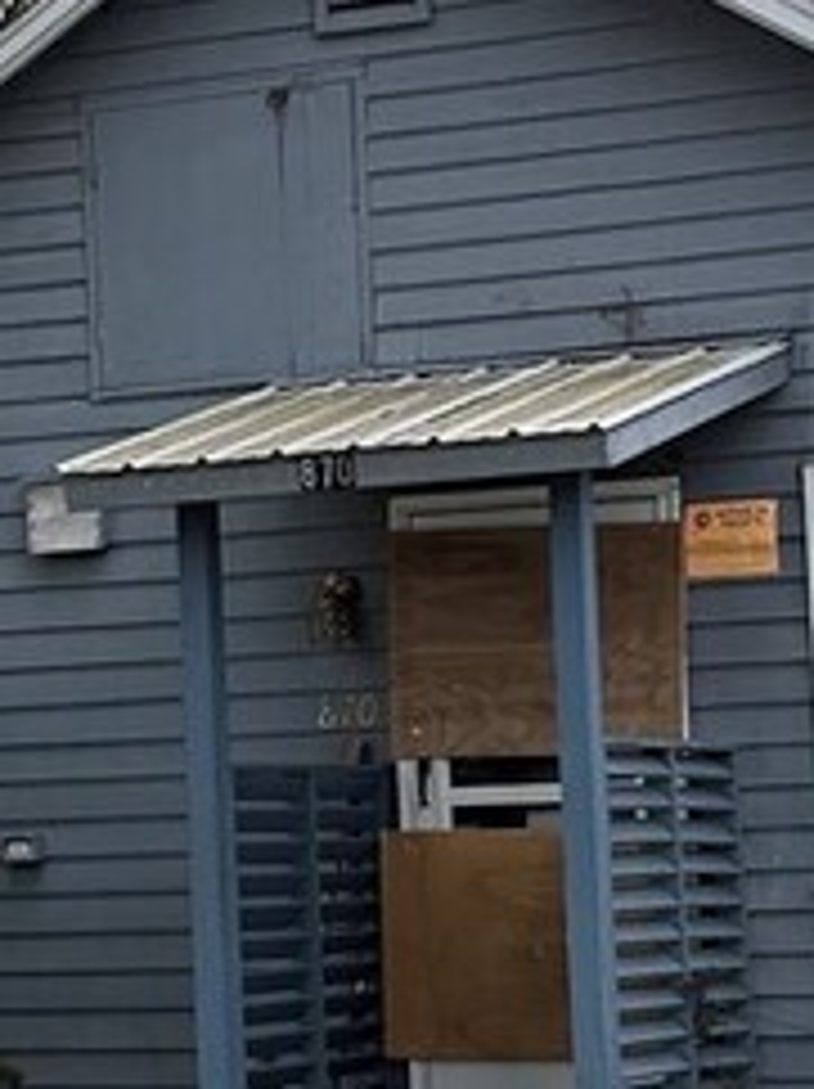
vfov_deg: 13.8
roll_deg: +1.6
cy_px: 675
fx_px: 4491
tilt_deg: +2.0
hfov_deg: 10.3
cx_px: 126
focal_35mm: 143
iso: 100
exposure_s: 1/4167
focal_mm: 6.76
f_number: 1.78
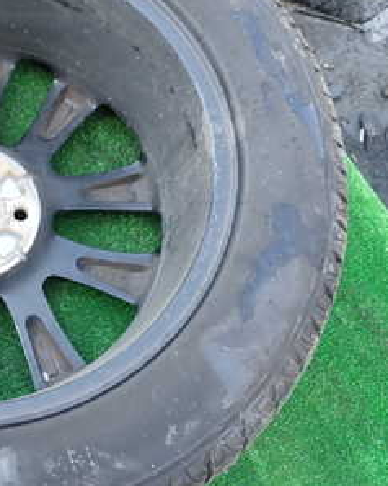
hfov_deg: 24.1
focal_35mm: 59
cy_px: 204
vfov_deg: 31.9
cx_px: -37
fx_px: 848
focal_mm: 5.4
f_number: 3.2
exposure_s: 1/60
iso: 100
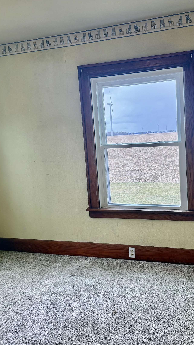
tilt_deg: -6.4
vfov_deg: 56.6
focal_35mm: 35
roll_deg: +3.0
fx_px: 320
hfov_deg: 33.4
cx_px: 133
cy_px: 172
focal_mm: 6.76
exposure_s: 1/240
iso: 125
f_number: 1.78
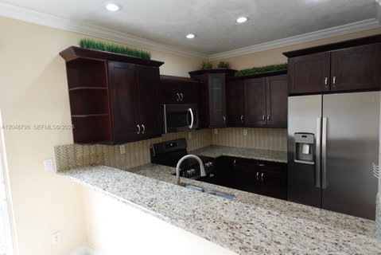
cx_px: 190
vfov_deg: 62.0
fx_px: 212
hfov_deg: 83.9
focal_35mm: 20
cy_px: 128
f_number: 2
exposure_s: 1/200
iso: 500
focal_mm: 7.6
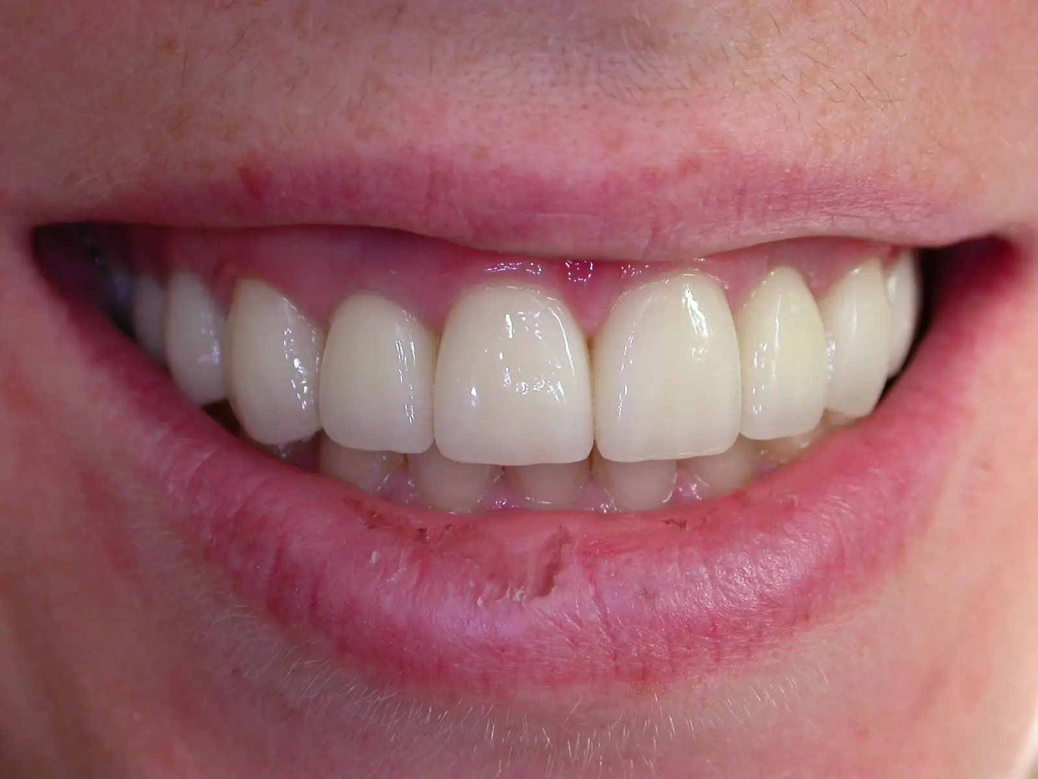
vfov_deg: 18.9
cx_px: 519
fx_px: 2339
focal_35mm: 78
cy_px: 390
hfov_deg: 25.0
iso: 100
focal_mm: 16.2
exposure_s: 1/62.2
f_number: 4
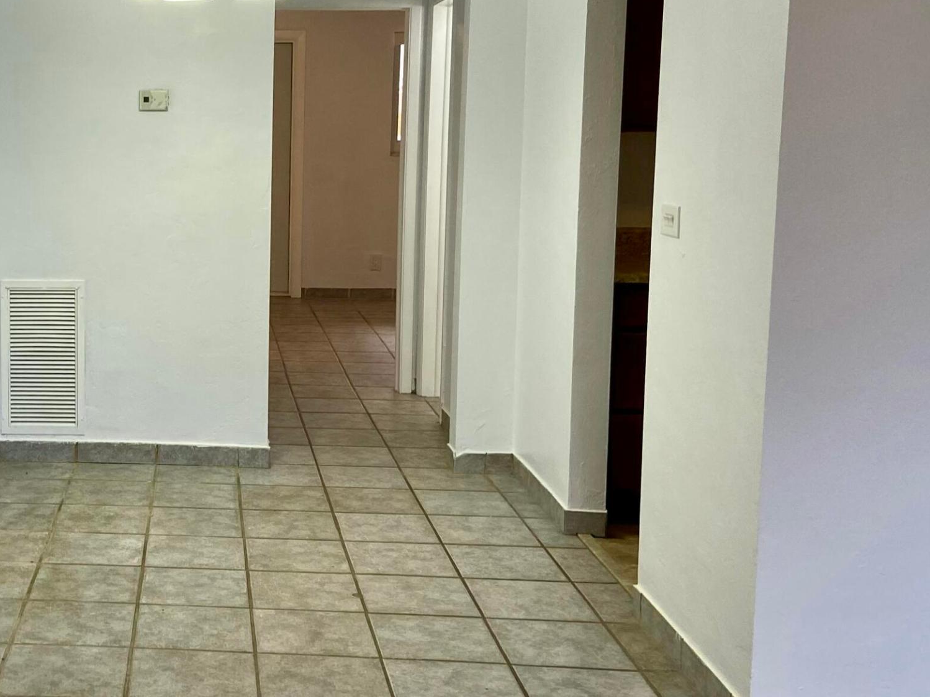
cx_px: 126
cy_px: 255
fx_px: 1343
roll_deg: +0.2
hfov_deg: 36.3
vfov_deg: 29.0
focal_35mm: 50
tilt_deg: -6.8
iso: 80
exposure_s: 1/120
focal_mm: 4.25
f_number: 1.8
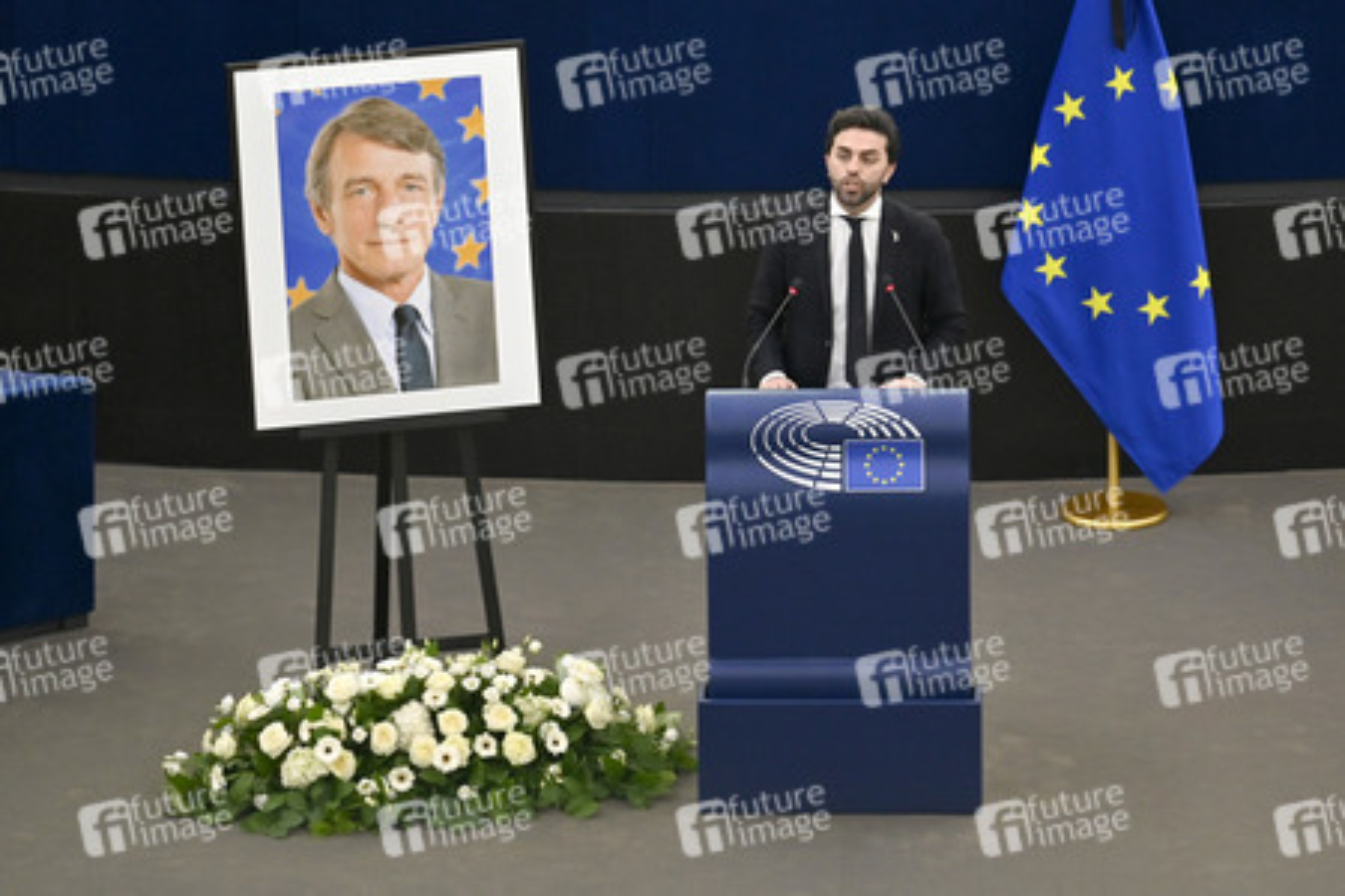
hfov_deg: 10.3
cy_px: 448
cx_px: 672
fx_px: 7472
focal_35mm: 200
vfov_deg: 6.9
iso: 800
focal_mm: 200
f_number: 2.8
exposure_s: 1/400
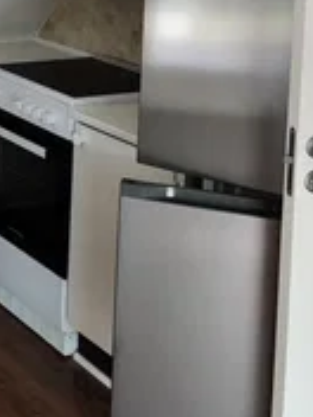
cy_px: -49
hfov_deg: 17.1
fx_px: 989
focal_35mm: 82
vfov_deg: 22.4
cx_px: -69
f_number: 1.65
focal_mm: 4.75
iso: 200
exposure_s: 1/100
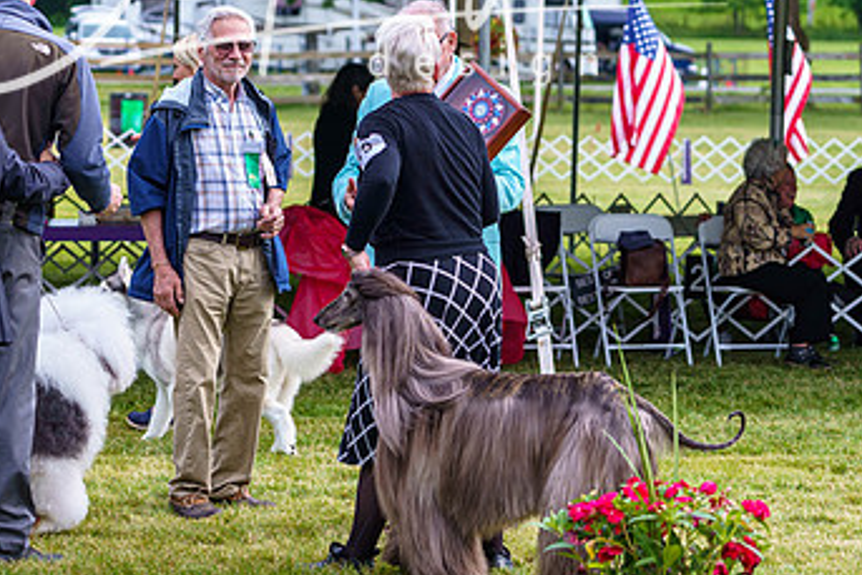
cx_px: 286
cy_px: 139
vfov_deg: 8.6
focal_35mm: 159
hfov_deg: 12.9
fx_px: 3809
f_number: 4
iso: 200
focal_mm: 94
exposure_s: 1/500
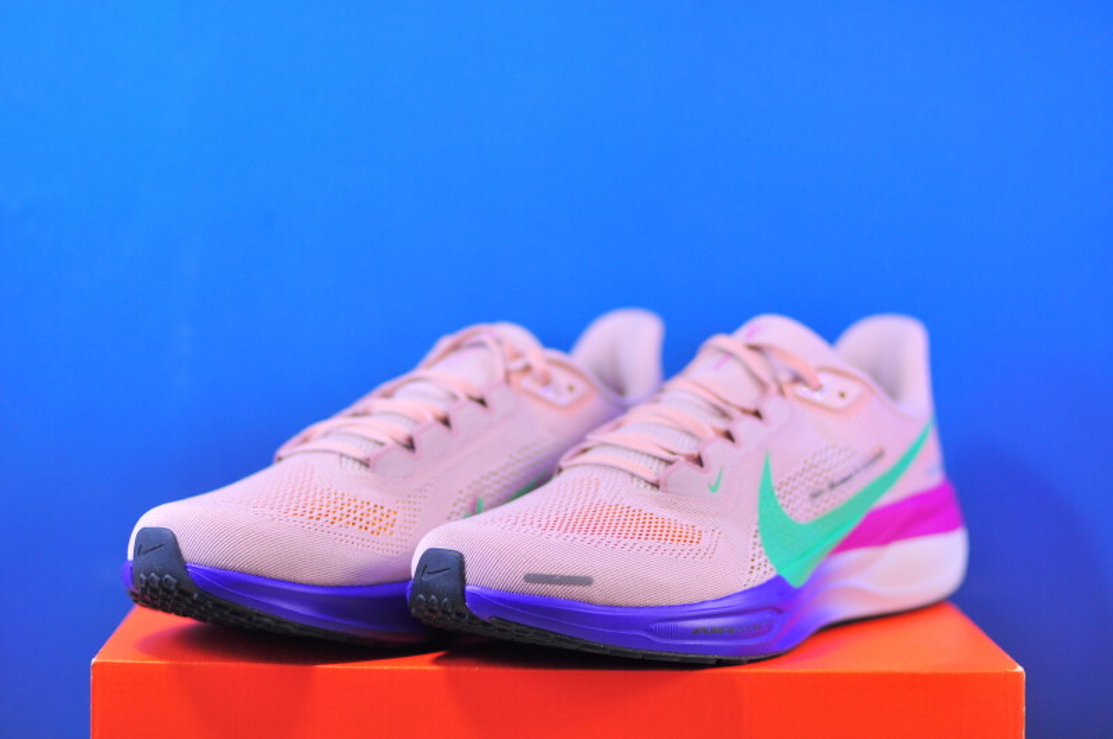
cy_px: 370
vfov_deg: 18.1
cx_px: 556
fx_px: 2315
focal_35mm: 75
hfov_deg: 27.0
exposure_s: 1/320
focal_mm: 50
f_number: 2
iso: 250
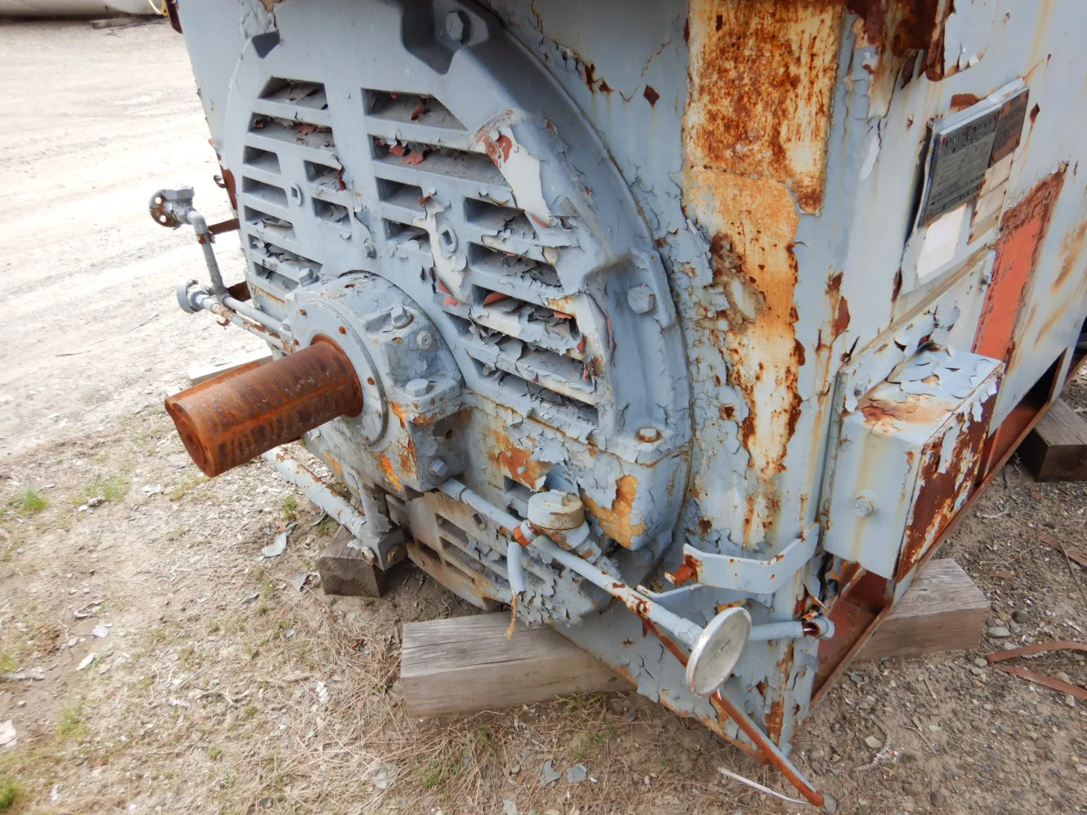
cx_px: 544
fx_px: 754
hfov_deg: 71.6
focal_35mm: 24
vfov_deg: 56.8
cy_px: 408
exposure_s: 1/400
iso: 125
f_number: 2.8
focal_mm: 4.3
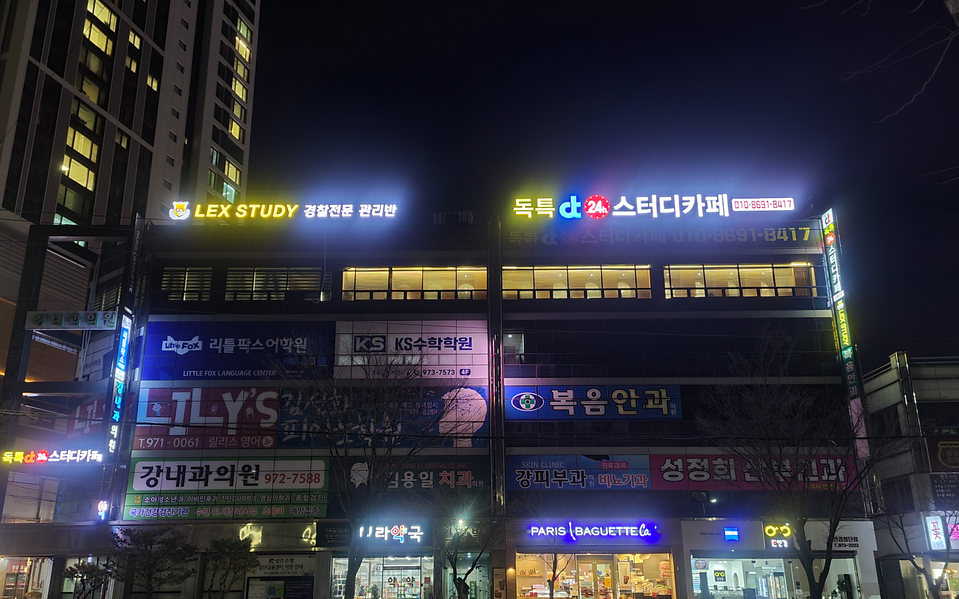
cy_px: 364
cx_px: 476
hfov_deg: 66.5
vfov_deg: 44.3
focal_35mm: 28
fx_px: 732
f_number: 1.8
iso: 200
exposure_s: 1/15
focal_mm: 5.4
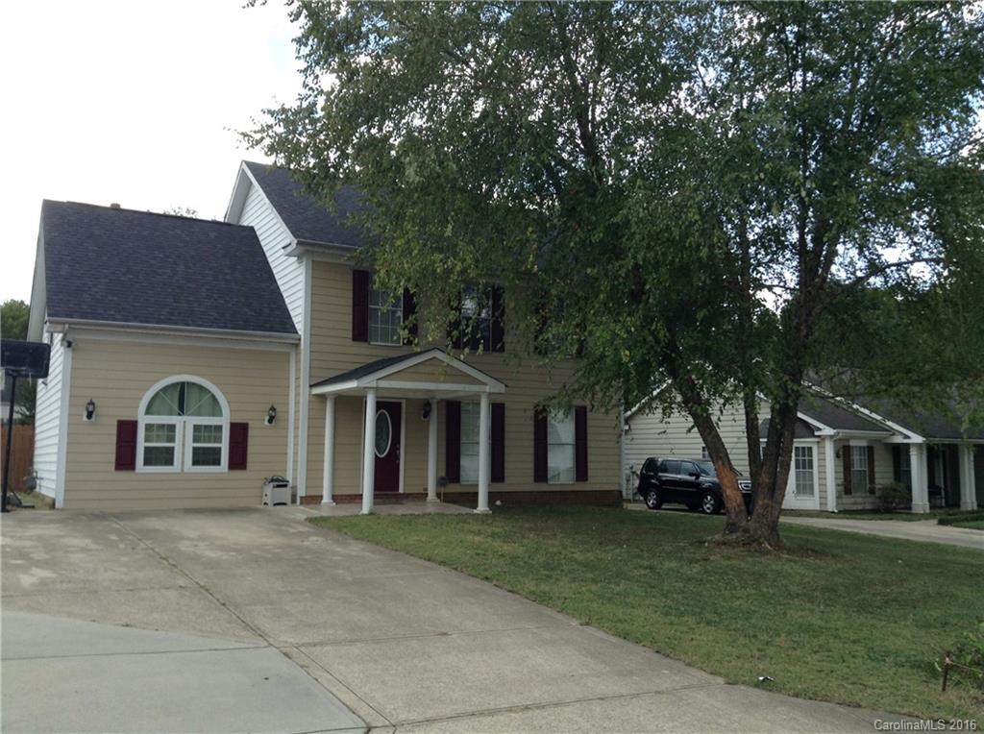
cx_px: 492
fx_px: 936
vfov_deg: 42.8
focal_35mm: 33
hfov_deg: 55.4
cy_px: 367
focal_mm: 3.3
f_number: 2.4
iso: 32
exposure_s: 1/467
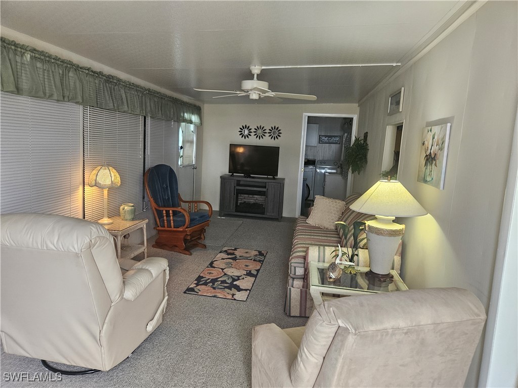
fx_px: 344
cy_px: 194
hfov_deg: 73.9
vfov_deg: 58.9
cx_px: 259
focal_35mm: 23
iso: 250
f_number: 1.8
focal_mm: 5.4
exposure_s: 1/120
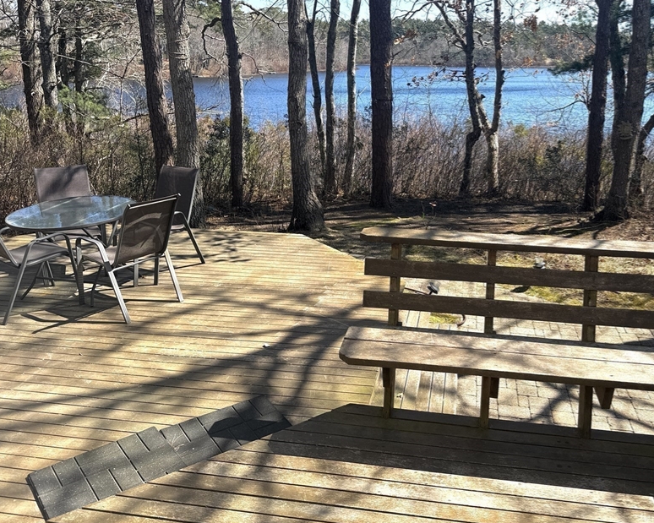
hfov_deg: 57.0
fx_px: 600
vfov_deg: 46.8
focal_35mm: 31
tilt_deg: -13.3
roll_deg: +0.9
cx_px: 374
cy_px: 210
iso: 80
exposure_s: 1/2053
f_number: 1.78
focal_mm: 6.76
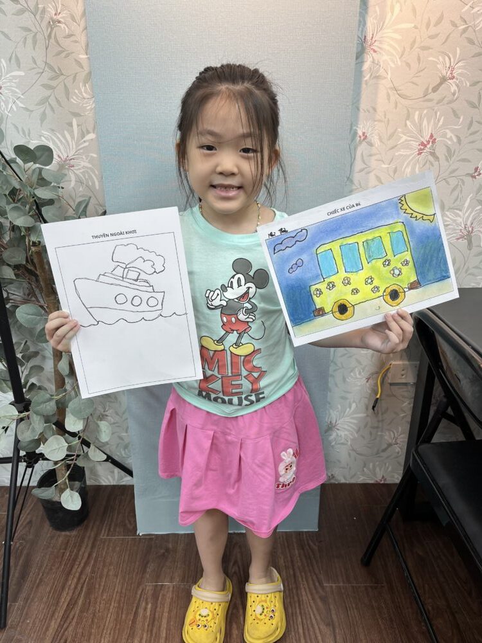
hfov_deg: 53.1
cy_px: 322
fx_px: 483
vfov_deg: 67.3
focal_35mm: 26
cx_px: 241
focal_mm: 5.1
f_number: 1.6
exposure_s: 1/100
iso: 40
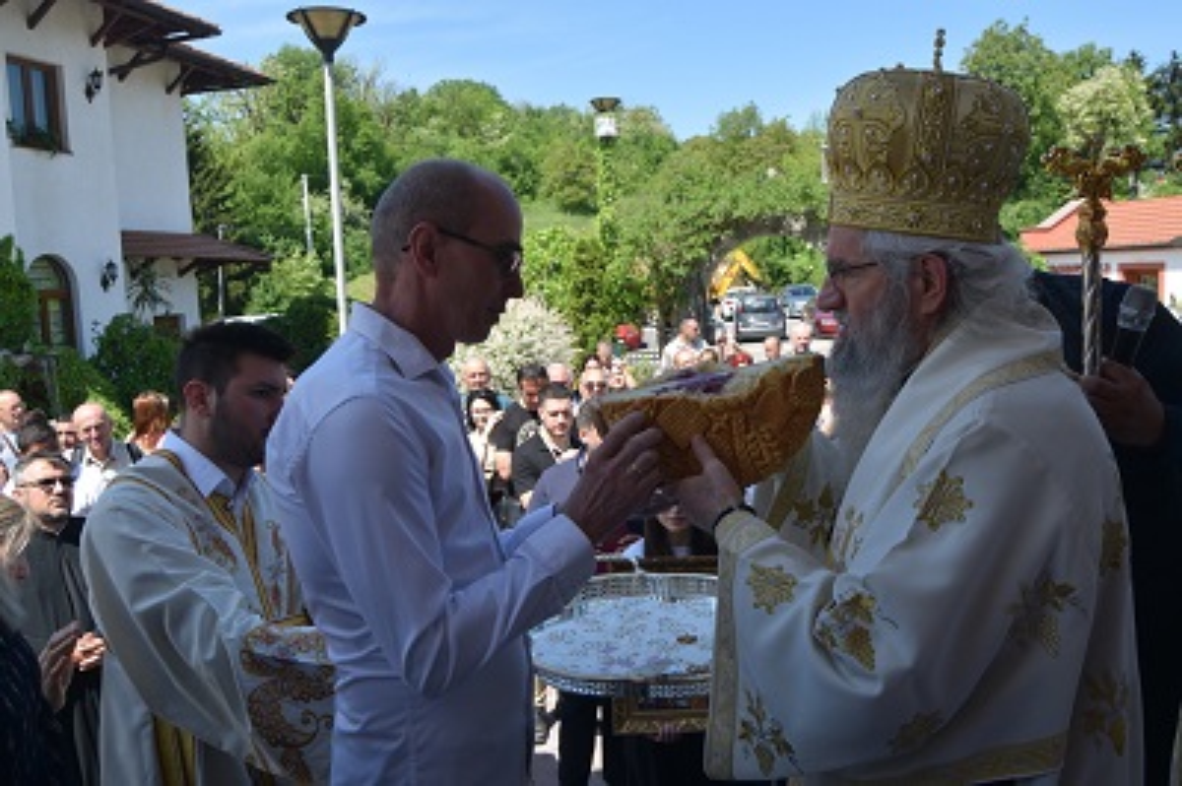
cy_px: 393
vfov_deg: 45.6
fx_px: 935
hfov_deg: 64.6
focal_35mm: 28
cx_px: 591
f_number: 9
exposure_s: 1/320
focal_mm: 19
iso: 200
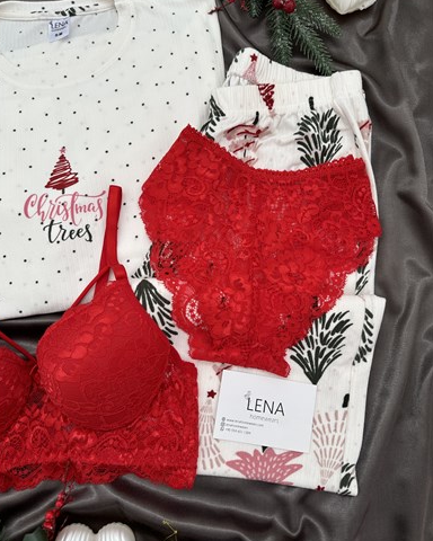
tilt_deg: -81.7
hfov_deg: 54.9
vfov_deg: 66.0
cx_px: 213
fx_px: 416
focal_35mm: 26
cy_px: 253
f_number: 1.78
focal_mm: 6.86
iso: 64
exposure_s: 1/121
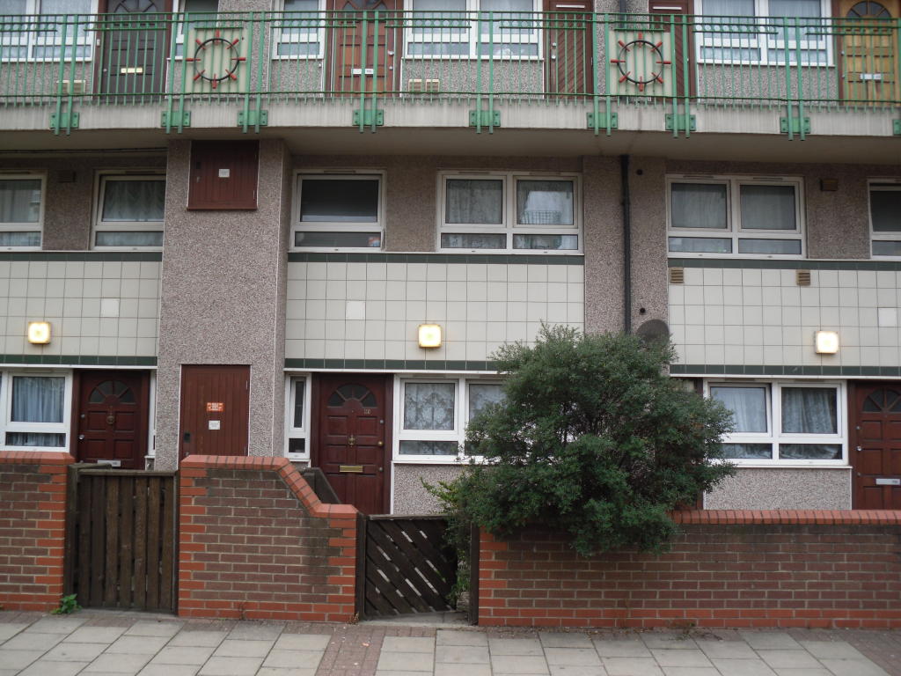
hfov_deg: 52.6
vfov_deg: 40.7
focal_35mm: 35
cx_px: 450
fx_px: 911
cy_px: 338
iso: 80
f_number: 3
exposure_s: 1/122
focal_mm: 6.3
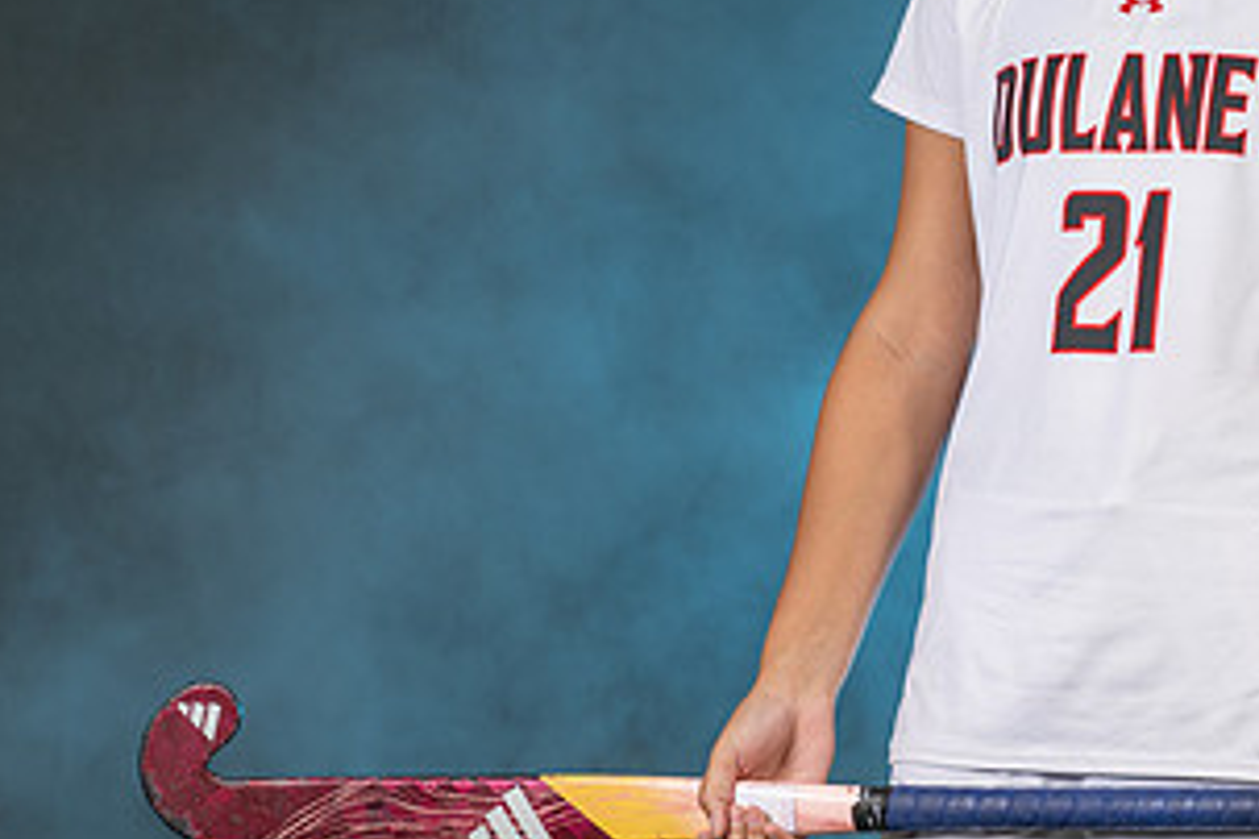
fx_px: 9162
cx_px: 1156
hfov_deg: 7.8
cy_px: 213
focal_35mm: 262
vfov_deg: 5.2
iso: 80
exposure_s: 1/200
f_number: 5.6
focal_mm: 110
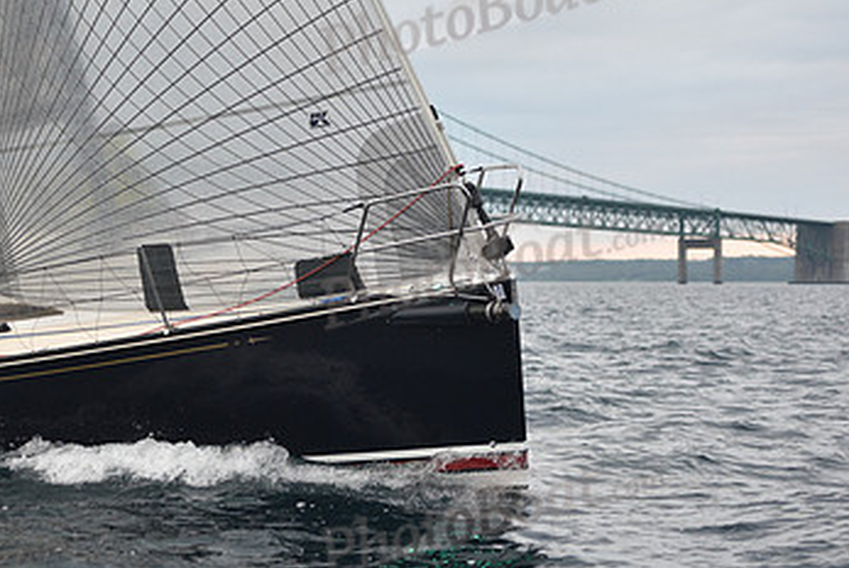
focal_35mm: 117
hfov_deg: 17.4
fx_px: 2761
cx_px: 196
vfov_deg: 11.7
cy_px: 173
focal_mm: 70
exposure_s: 1/640
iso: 640
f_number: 2.8
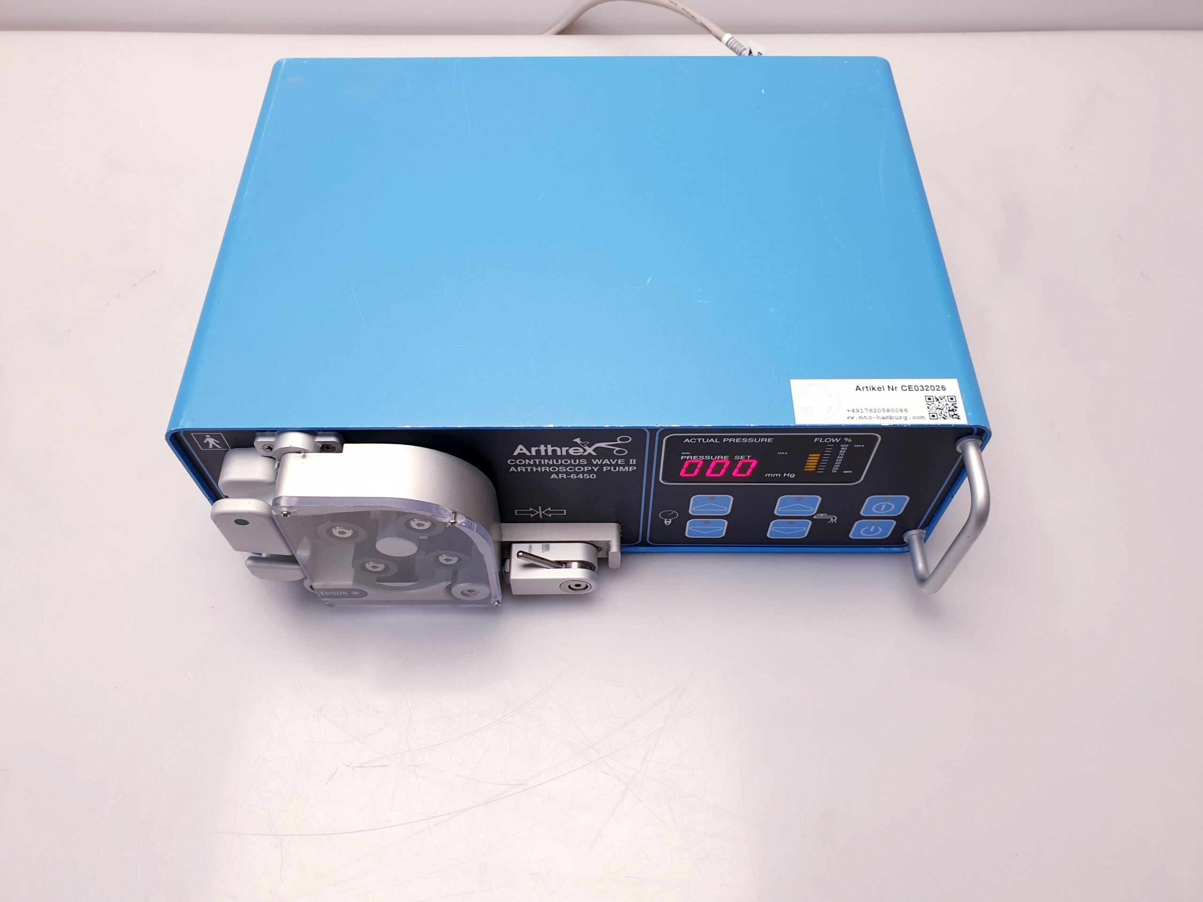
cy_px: 451
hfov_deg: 67.3
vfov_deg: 53.1
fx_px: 904
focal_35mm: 26
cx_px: 602
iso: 50
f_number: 2.4
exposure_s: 1/50
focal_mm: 4.3
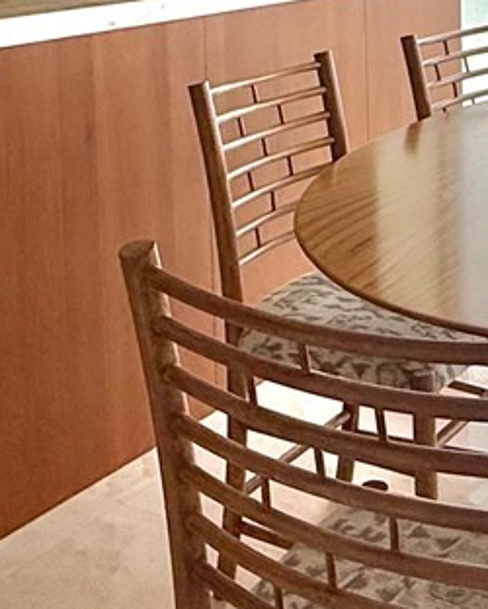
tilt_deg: -2.2
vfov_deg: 25.2
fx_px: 1263
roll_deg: +1.0
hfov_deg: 21.7
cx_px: 351
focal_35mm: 70
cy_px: -62
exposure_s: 1/248
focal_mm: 2.22
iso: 64
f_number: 2.2
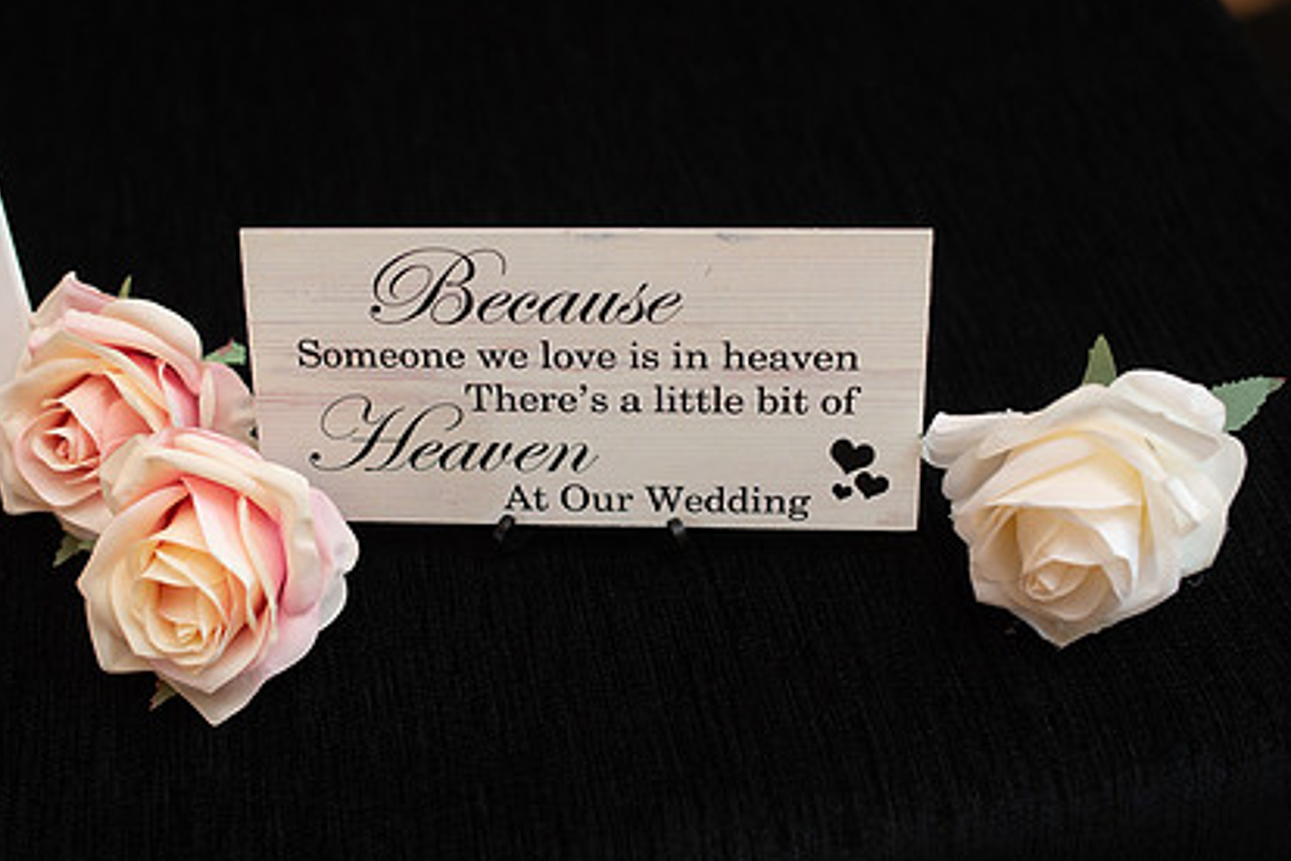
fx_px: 1757
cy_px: 409
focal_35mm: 49
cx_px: 546
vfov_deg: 27.5
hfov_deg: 40.2
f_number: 2.8
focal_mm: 35
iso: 400
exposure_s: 1/100
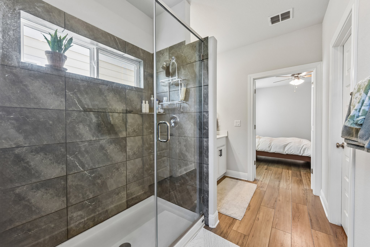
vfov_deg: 81.2
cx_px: 185
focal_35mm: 14
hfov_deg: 104.3
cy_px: 124
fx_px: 144
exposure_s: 1/15
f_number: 8
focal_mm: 14
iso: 320
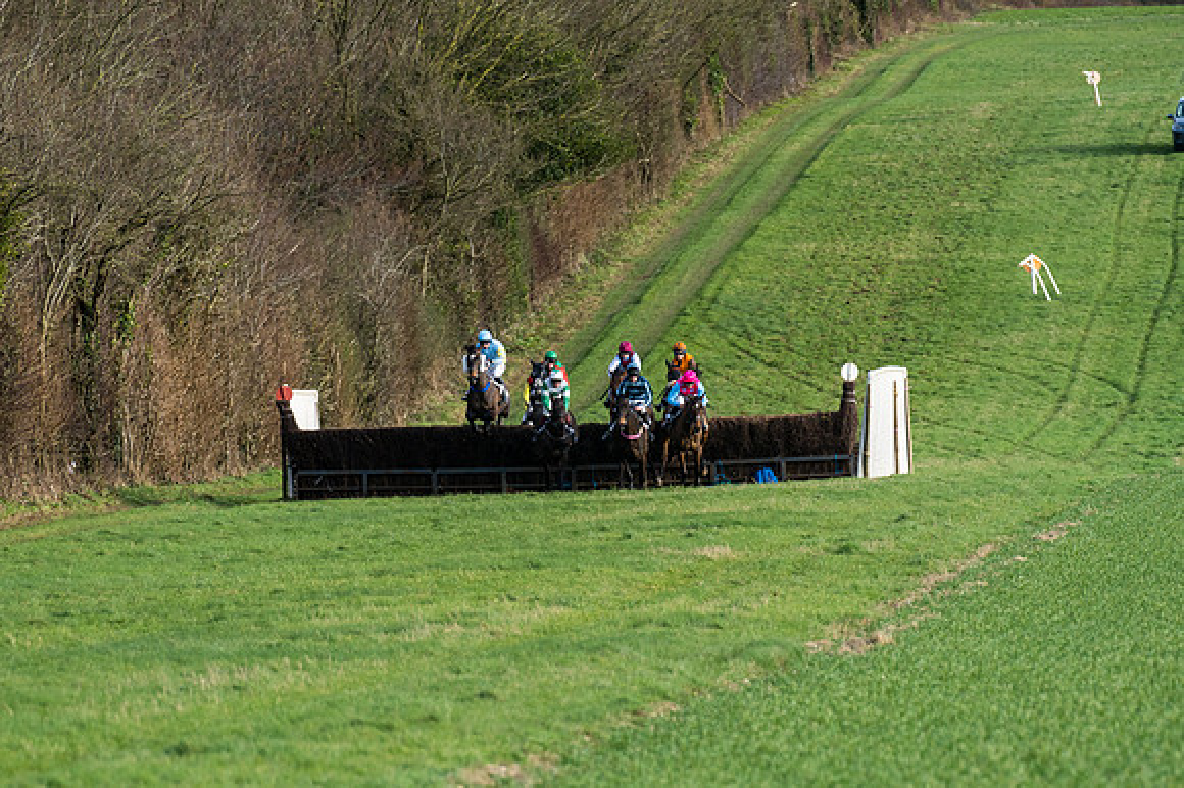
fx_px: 10163
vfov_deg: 4.4
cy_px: 394
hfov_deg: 6.7
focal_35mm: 309
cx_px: 592
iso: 400
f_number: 4
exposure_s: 1/1600
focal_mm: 206
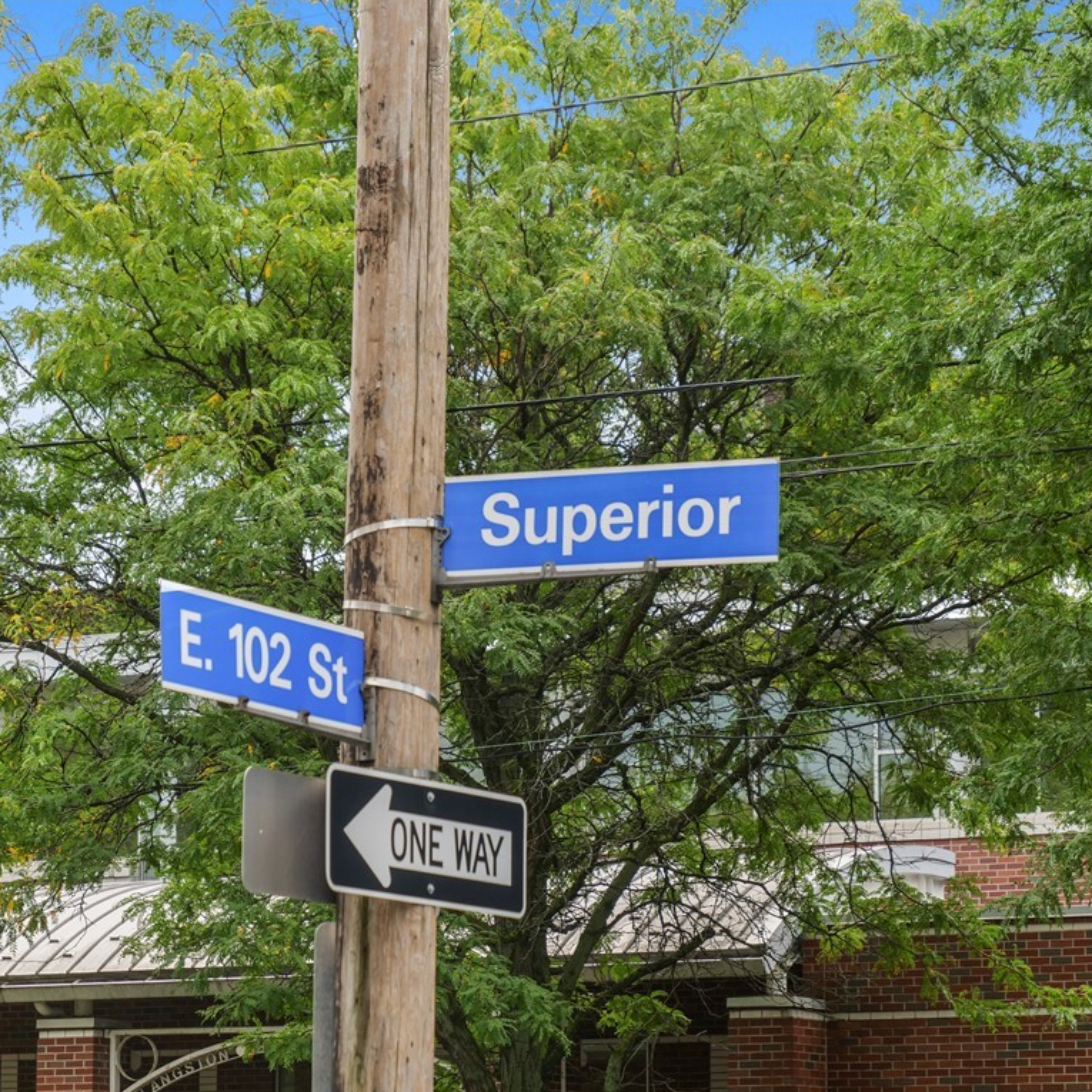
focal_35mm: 142
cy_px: 545
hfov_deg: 12.3
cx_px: 485
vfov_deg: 12.3
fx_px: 5068
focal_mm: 60
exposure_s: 1/250
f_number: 4.5
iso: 200
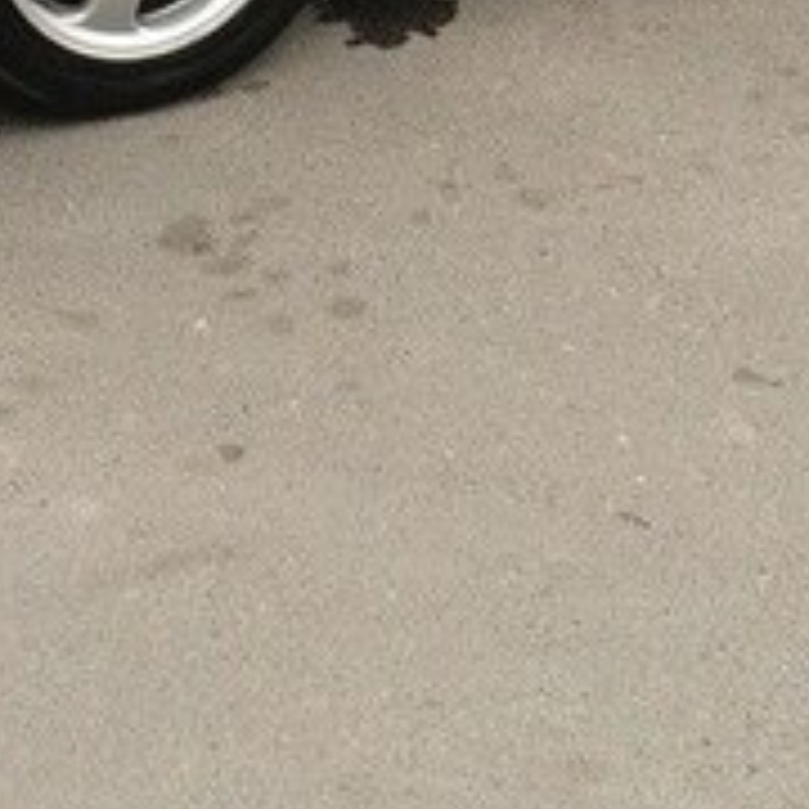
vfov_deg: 17.5
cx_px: 499
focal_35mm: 94
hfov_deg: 18.5
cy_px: -209
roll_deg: -1.2
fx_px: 2485
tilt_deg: -19.7
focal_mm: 4.15
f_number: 2.2
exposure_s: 1/100
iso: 40
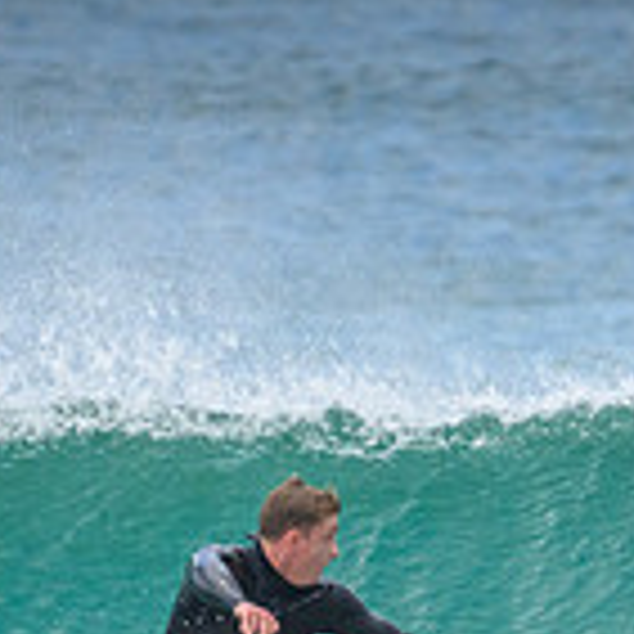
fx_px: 58040
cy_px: 789
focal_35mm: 2801
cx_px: 337
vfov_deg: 0.6
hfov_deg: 0.6
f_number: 11
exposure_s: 1/3200
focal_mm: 800
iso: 2000
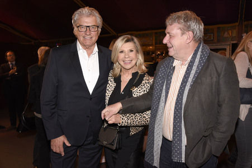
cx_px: 126
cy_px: 84
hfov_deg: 58.8
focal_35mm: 32
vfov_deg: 41.1
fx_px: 224
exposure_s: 1/60
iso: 2500
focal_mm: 32
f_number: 6.3
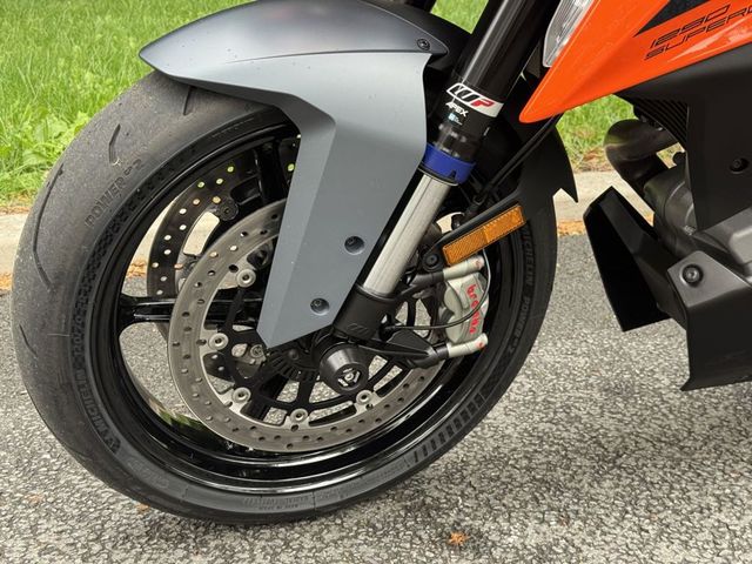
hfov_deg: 39.7
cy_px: 282
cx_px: 376
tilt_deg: -19.2
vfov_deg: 30.3
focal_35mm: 48
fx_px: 1043
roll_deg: -1.0
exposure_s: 1/60
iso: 100
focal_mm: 6.76
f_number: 1.78
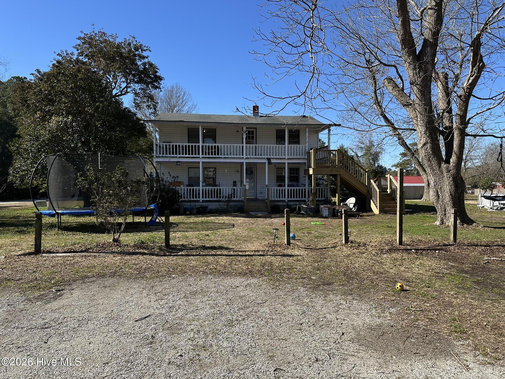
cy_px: 190
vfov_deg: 56.8
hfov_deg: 71.6
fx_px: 350
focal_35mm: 24
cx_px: 252
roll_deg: -0.8
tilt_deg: -0.3
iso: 80
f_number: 1.78
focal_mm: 6.86
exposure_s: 1/2967
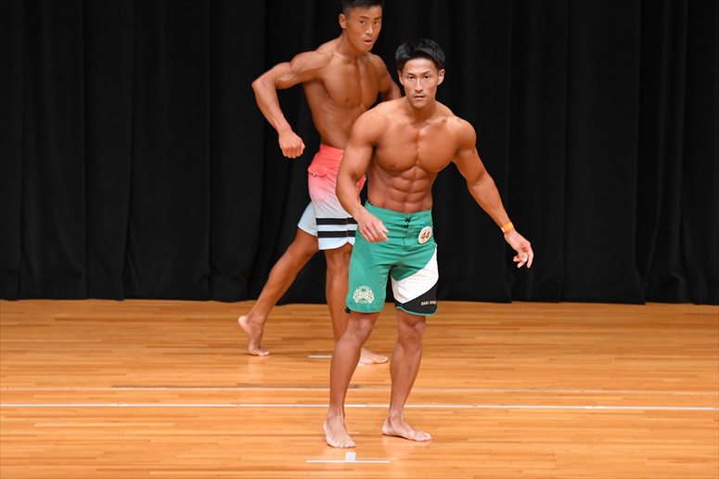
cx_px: 360
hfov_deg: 7.2
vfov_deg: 4.8
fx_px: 5689
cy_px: 240
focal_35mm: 285
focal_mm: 190
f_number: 5.6
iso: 4000
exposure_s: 1/400
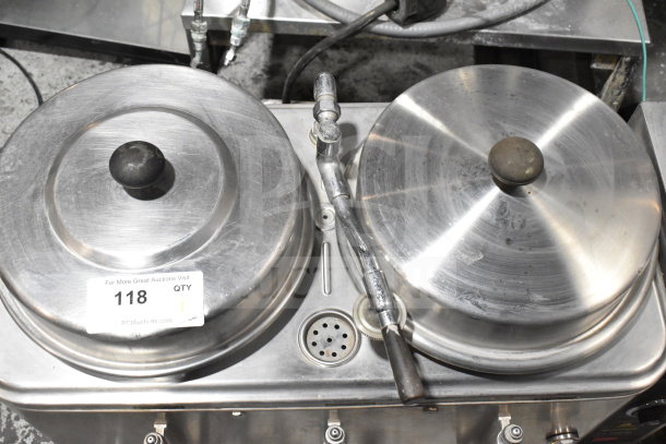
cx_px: 333
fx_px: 749
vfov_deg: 33.0
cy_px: 222
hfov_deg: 47.9
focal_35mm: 40
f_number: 9
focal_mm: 27
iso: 6400
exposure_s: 1/320
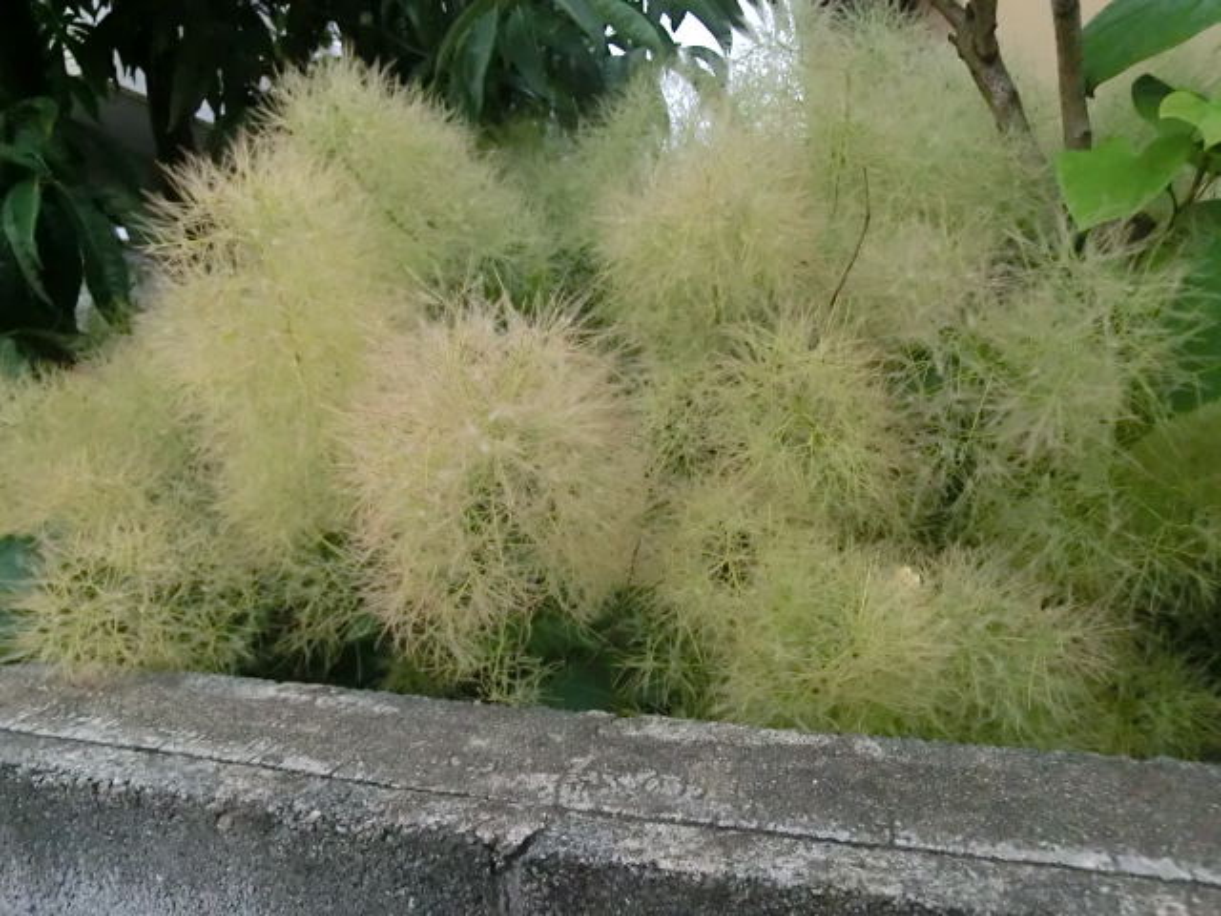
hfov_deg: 60.0
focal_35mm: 30
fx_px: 1058
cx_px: 610
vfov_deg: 46.8
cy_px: 458
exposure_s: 1/60
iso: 800
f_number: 3.5
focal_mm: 5.25
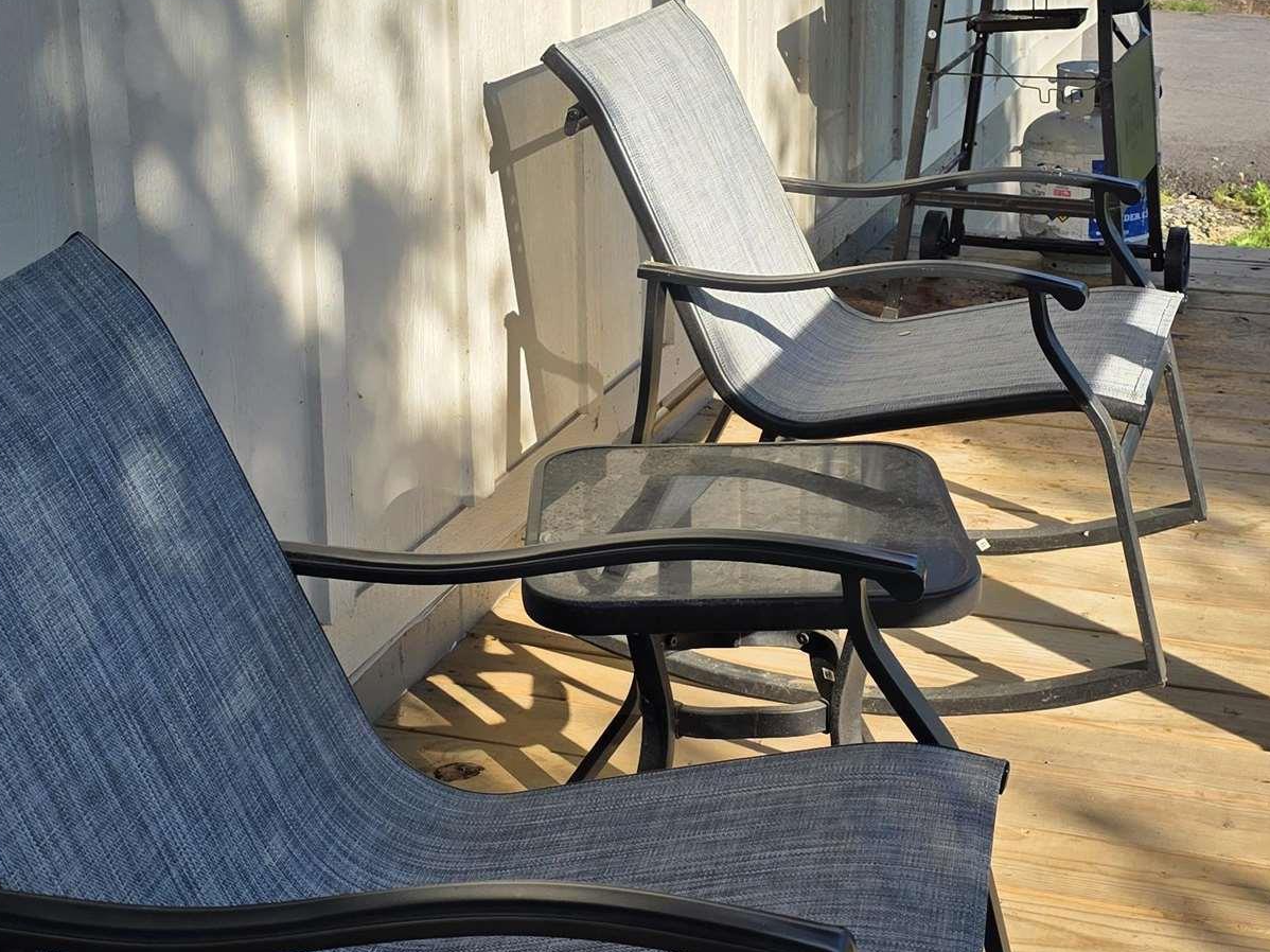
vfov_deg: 24.6
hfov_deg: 32.7
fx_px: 2164
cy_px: 294
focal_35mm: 59
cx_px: 713
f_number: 1.7
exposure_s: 1/2866
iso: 80
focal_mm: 6.3
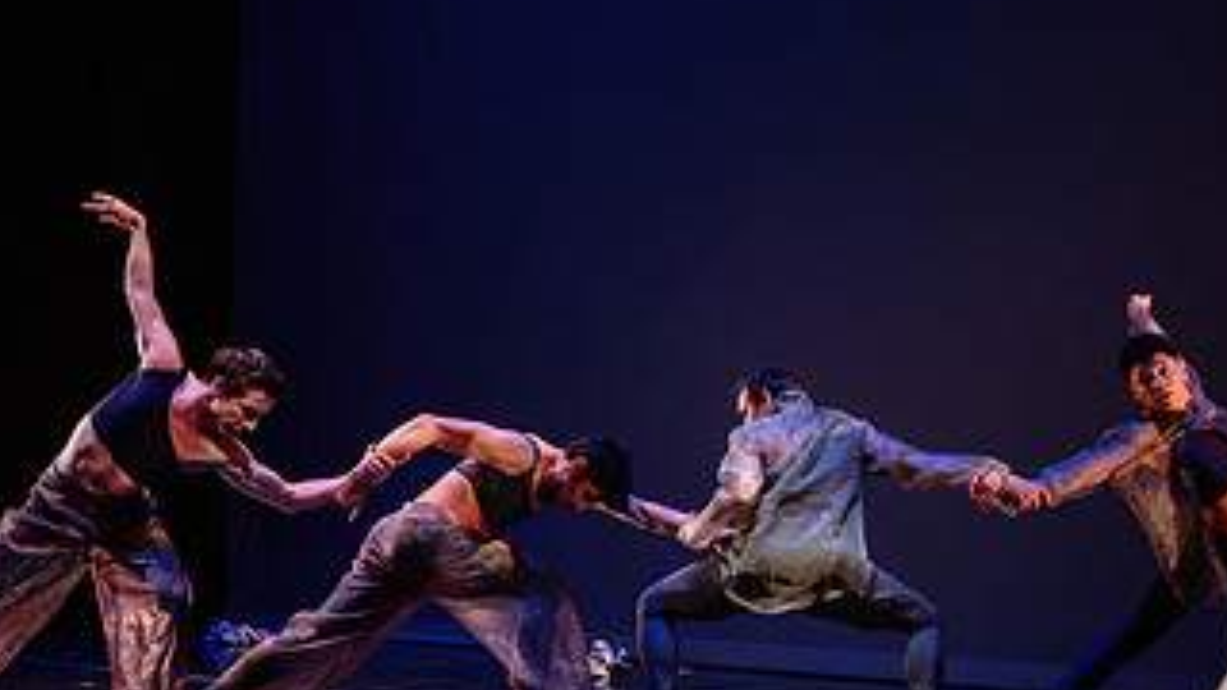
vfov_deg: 23.3
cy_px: 624
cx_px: 641
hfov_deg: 41.3
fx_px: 1627
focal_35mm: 50
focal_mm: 24
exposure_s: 1/400
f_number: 1.4
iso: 1000
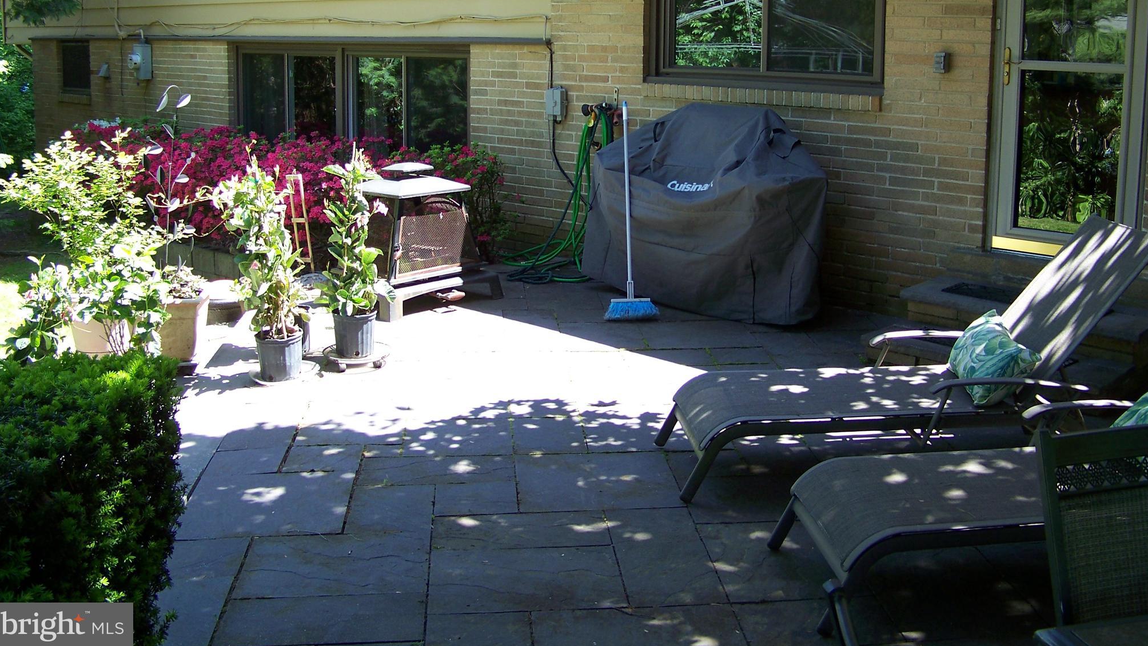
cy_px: 210
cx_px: 576
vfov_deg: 29.5
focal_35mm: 40
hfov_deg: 50.5
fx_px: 1218
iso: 64
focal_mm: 5.85
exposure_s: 1/80
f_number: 2.8
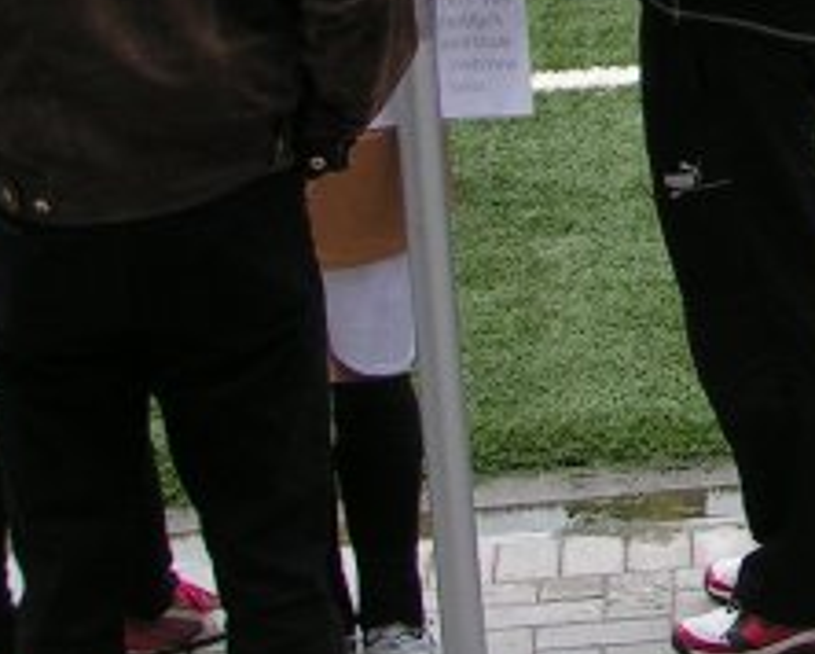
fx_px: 3645
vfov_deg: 9.9
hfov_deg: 12.2
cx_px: 1208
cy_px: -309
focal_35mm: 151
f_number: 5
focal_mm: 6.6
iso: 50
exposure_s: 1/160
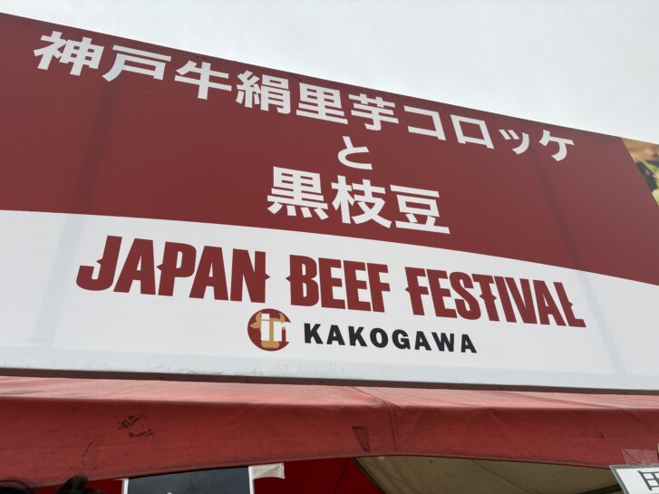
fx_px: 495
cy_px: 247
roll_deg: +3.5
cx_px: 330
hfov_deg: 67.3
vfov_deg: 53.0
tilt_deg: +33.6
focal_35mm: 26
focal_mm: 5.96
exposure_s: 1/122
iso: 50
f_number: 1.6
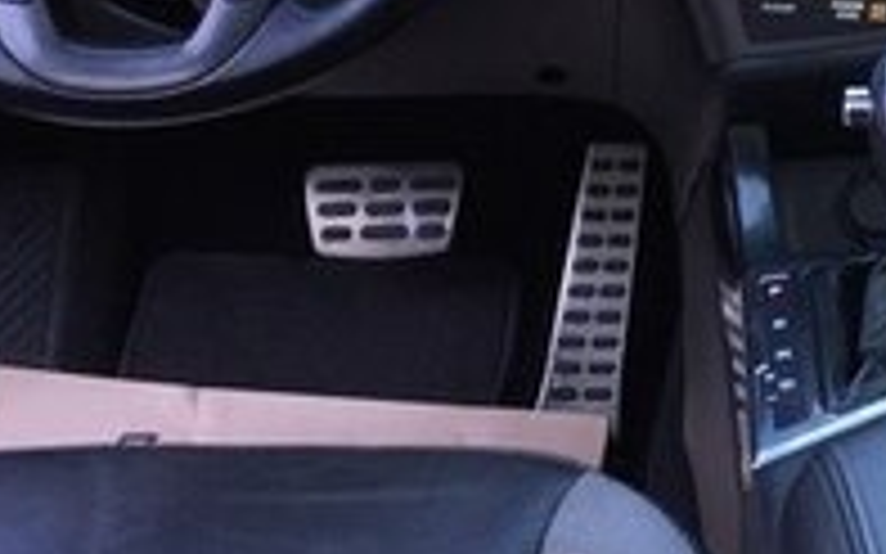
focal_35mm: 103
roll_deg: -0.9
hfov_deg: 19.5
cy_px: -232
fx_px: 2486
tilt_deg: -13.7
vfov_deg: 12.2
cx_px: 926
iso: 40
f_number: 2.2
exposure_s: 1/50
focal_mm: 4.15
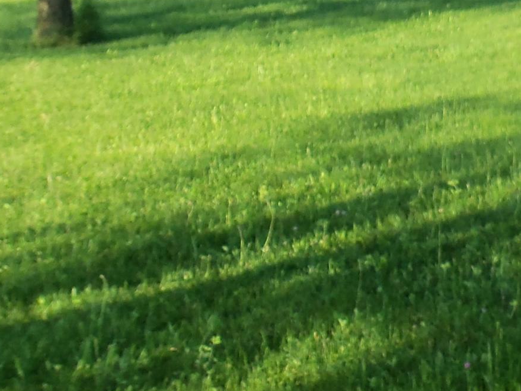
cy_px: -29
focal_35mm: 99
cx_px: 875
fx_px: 1490
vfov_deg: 14.6
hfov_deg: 17.1
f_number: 3.4
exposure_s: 1/250
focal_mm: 5.2
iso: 80
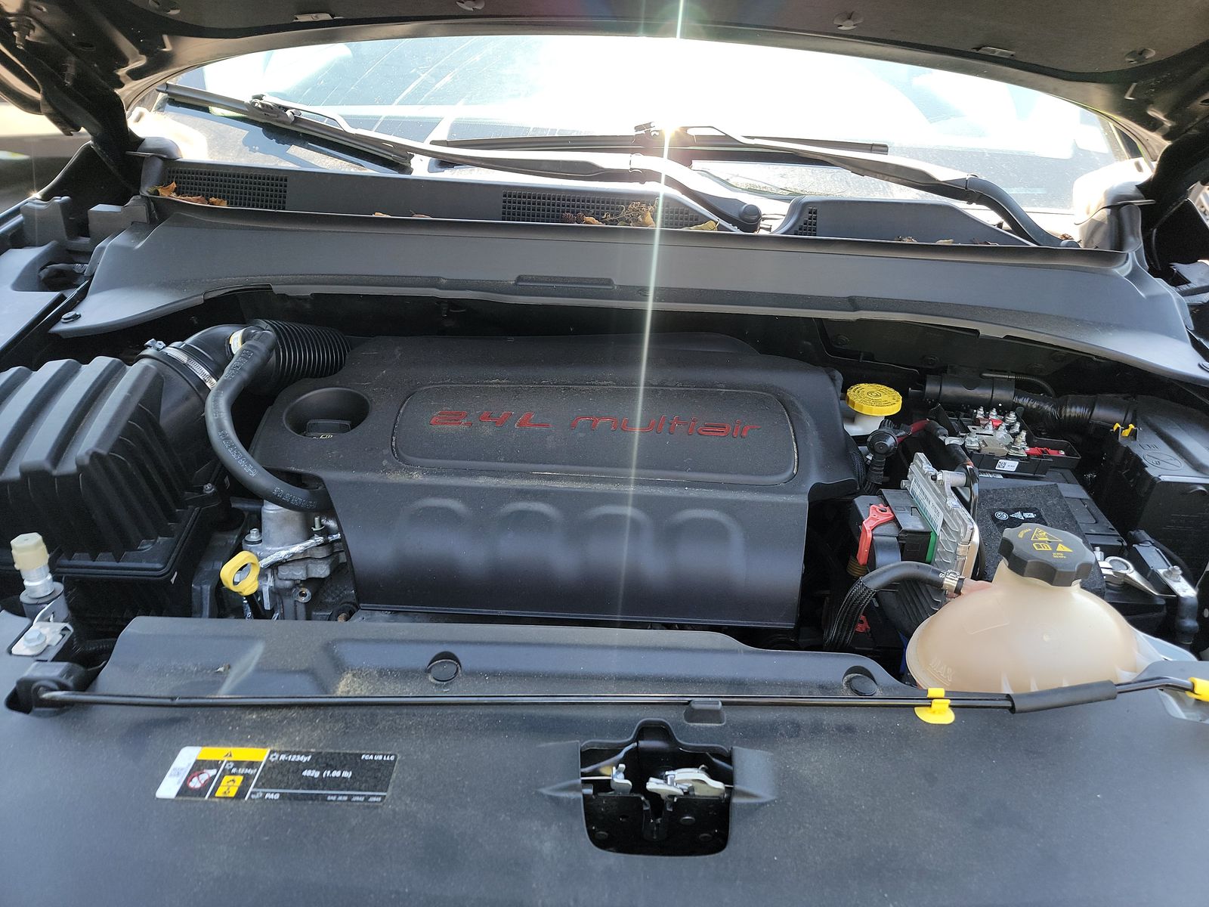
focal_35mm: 24
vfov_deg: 56.8
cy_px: 454
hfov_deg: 71.6
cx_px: 604
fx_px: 838
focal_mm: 6.7
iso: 65
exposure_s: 1/59
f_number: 1.8
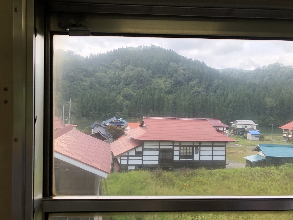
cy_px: 110
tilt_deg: -2.3
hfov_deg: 63.4
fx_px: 237
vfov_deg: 49.7
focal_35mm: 28
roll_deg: -1.4
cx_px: 146
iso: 20
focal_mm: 3.99
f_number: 1.8
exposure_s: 1/521
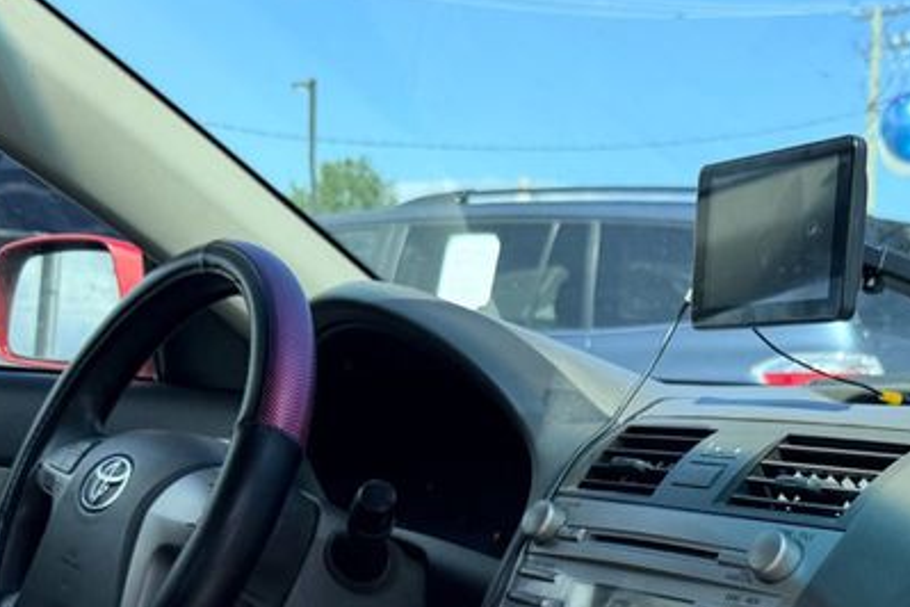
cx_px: 883
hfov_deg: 29.6
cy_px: 753
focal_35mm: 64
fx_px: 1618
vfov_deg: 19.8
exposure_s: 1/1901
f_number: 1.78
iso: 80
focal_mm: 6.76
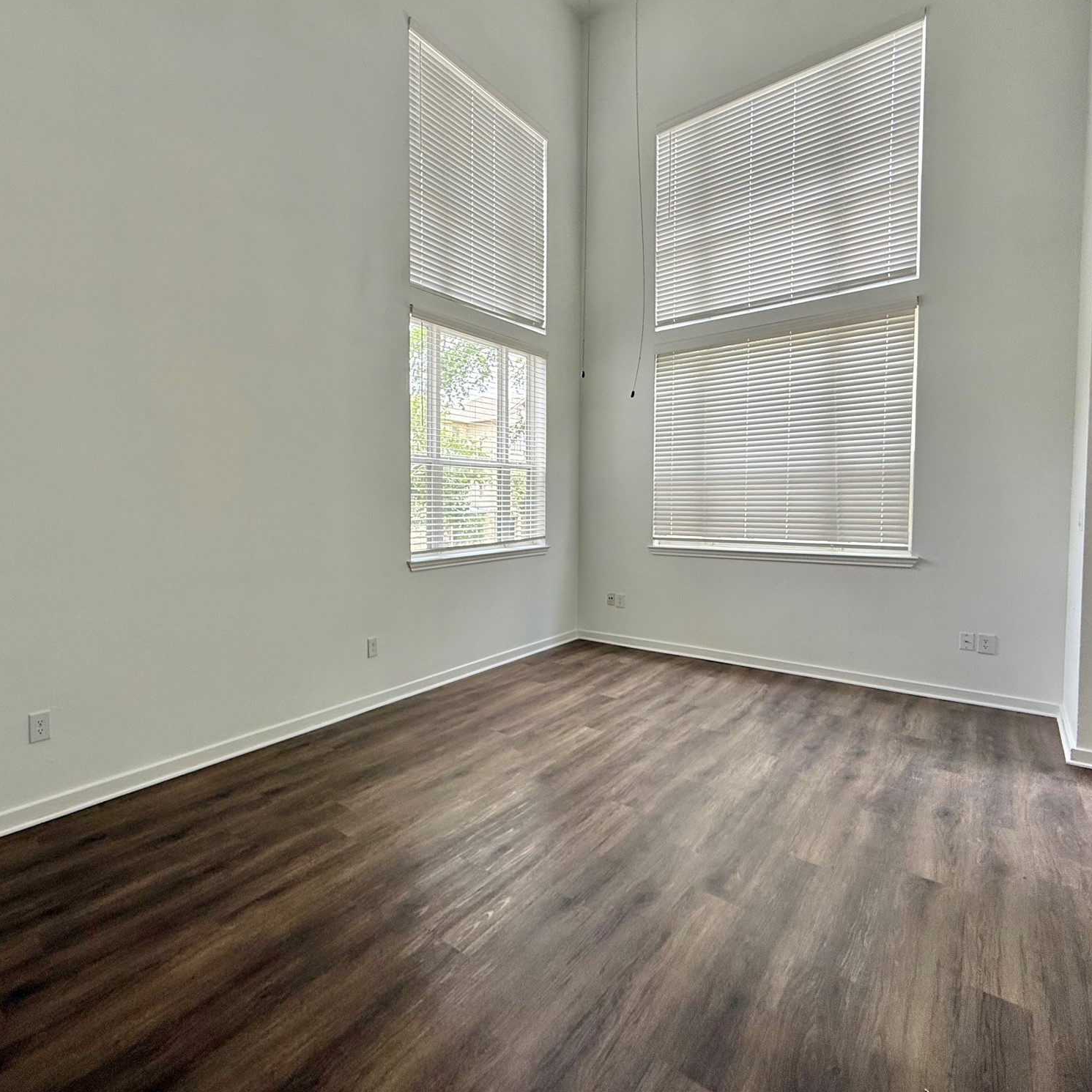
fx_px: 607
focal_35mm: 17
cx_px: 409
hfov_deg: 82.4
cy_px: 530
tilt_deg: -2.9
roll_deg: +0.0
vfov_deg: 83.9
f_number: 2.2
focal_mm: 2.22
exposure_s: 1/125
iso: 64
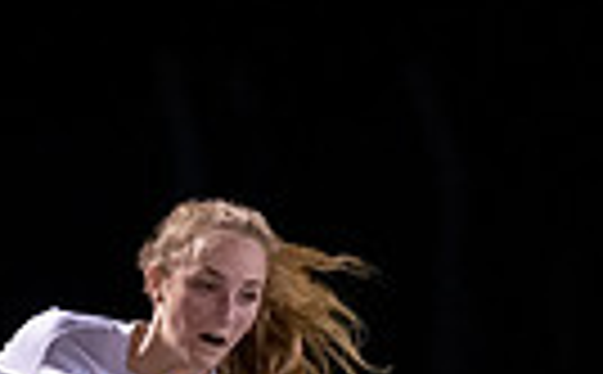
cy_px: 663
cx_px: -41
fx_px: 19851
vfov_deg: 1.1
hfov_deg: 1.7
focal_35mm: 1211
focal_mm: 200
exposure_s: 1/1000
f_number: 2.8
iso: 4000
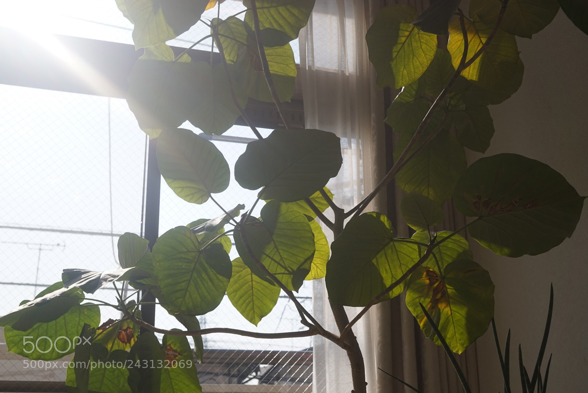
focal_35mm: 45
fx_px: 735
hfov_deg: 43.6
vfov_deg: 29.9
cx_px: 294
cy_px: 196
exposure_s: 1/500
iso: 100
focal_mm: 30
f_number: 6.3
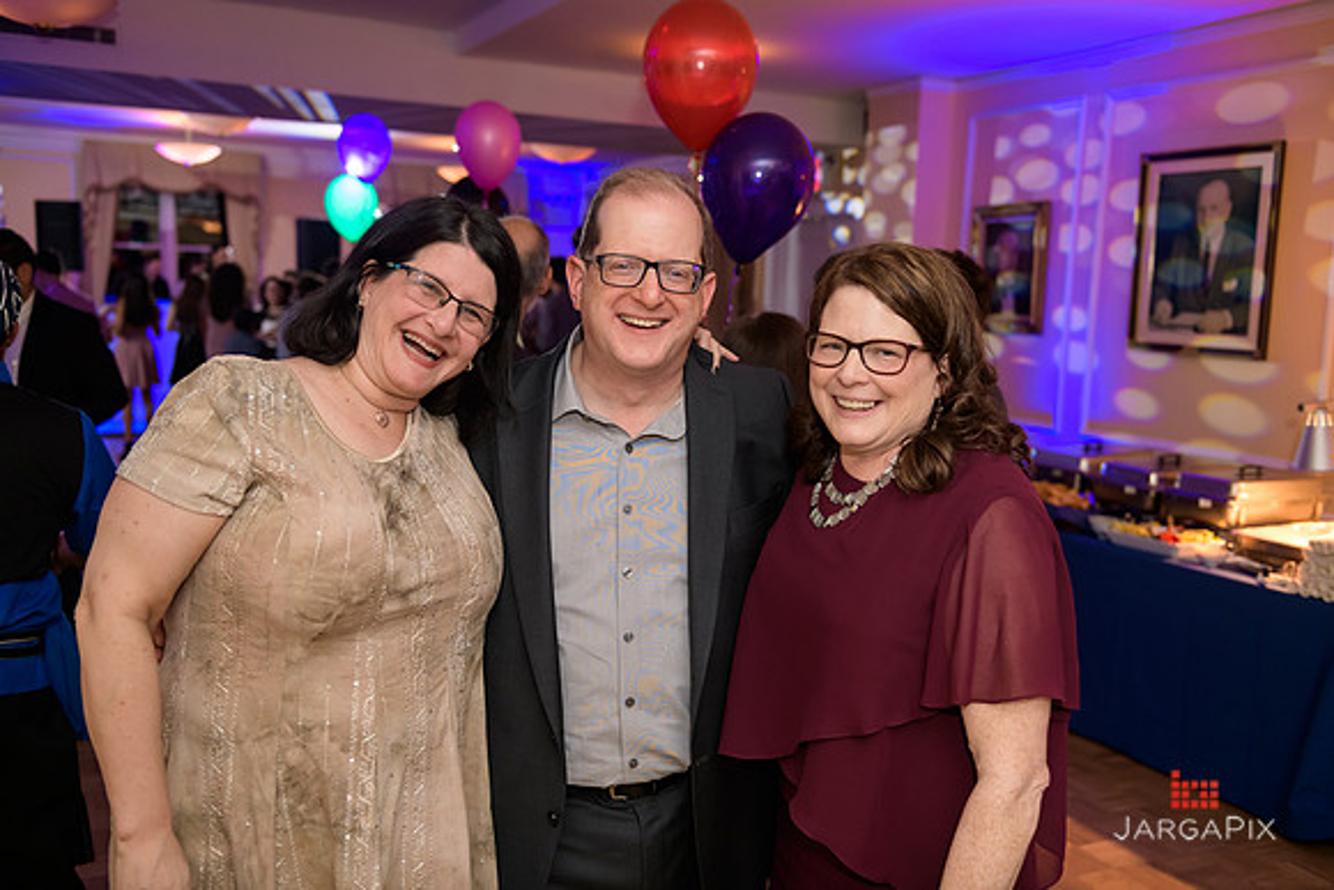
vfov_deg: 38.9
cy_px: 445
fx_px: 1260
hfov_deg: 55.8
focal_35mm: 34
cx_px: 667
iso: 800
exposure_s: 1/125
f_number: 3.2
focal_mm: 34
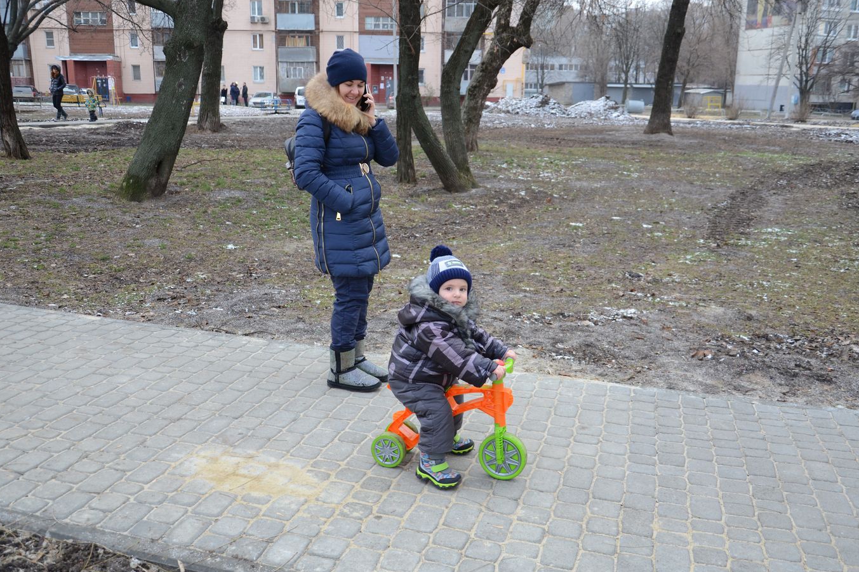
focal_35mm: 33
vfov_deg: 40.5
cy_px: 289
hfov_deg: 57.9
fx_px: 776
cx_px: 429
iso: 400
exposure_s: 1/320
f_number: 3.8
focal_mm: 21
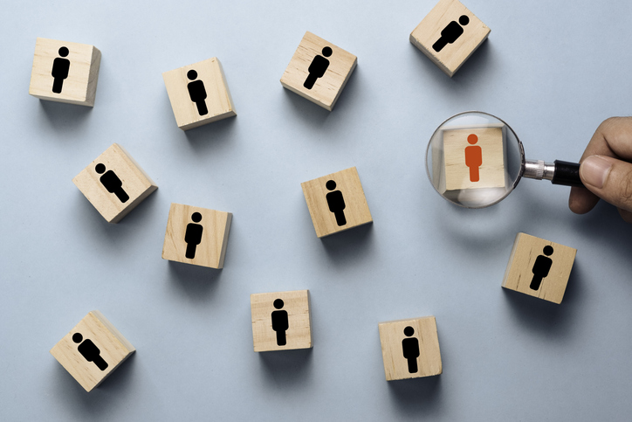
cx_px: 316
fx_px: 1580
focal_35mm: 90
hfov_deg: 22.6
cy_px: 211
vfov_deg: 15.2
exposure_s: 1/100
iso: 100
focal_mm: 60
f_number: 4.5
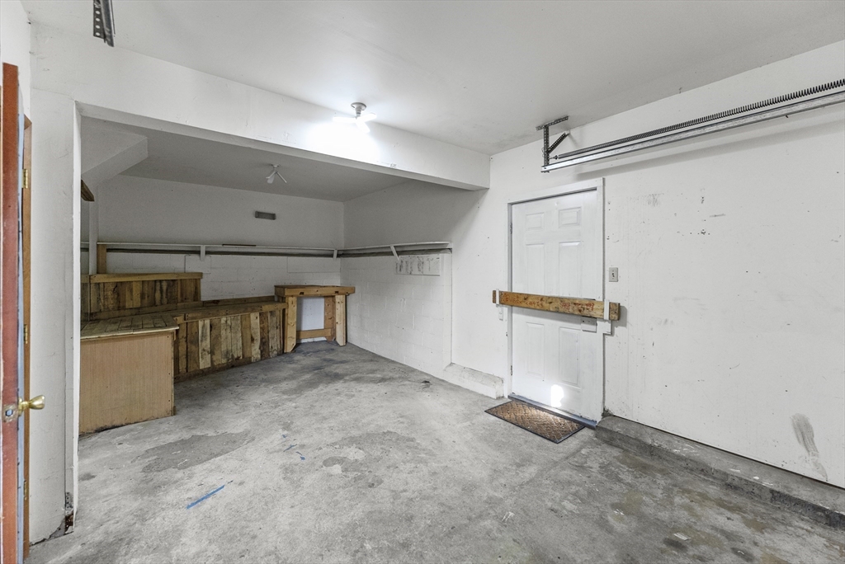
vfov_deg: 81.3
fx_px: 329
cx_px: 422
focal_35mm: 14
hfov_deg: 104.2
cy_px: 282
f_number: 3.2
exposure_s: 1/80
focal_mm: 14
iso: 1250
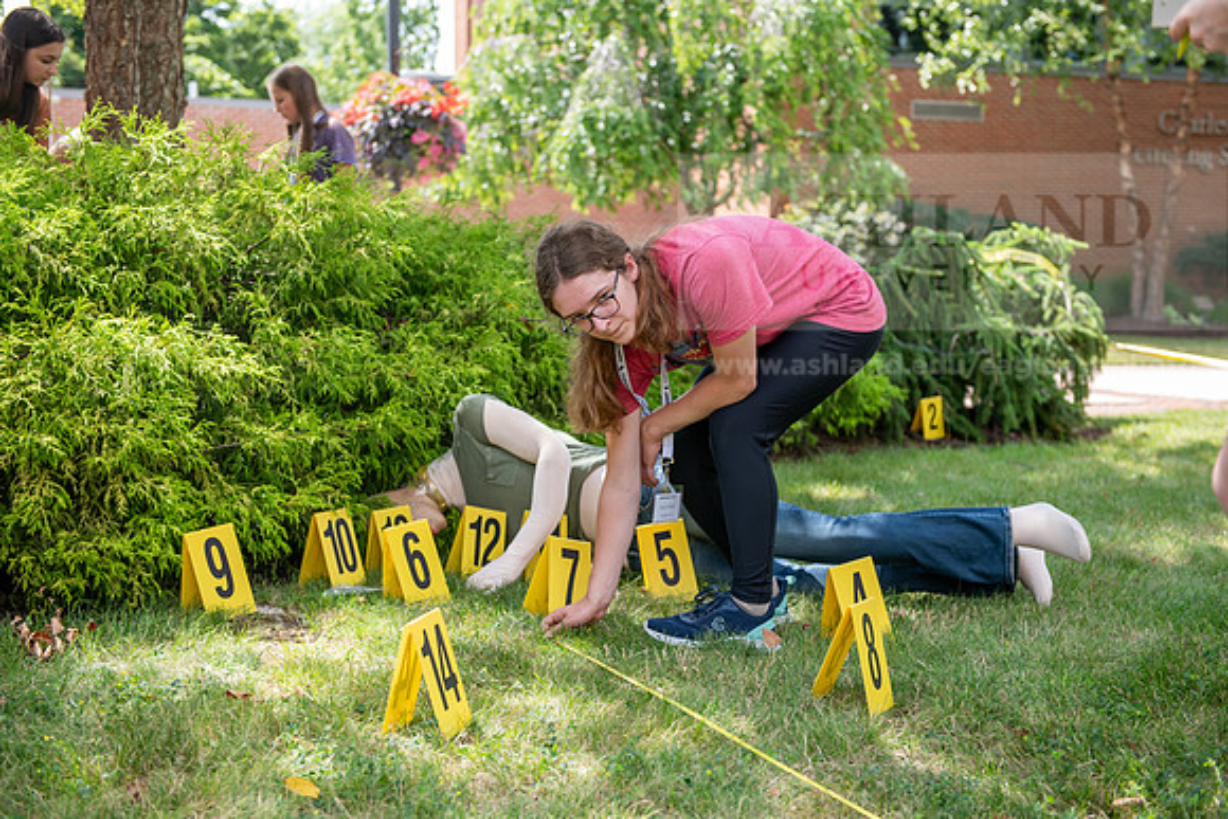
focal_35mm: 52
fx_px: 1774
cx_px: 614
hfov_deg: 38.2
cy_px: 410
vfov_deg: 26.0
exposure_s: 1/250
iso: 160
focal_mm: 52
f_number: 3.5
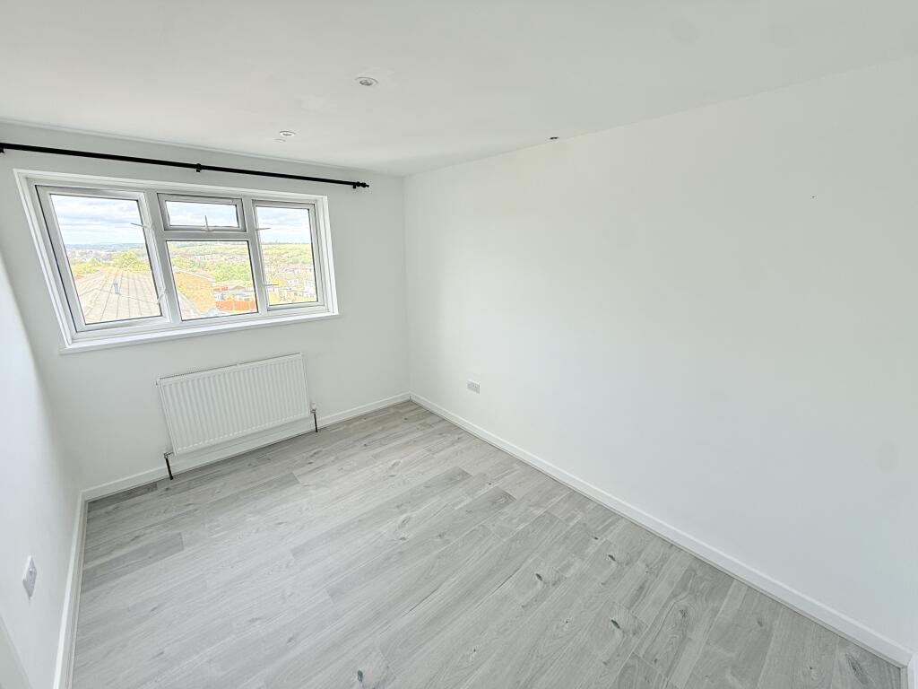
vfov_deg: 85.7
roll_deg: -0.2
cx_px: 459
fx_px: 371
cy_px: 344
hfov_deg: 102.1
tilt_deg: -15.8
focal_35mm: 14
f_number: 2.2
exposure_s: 1/133
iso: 64
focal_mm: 2.22
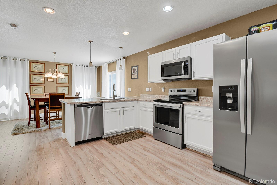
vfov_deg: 70.4
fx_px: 131
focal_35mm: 17
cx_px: 138
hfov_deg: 93.3
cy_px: 92
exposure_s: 1/20
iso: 3600
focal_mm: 17
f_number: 8
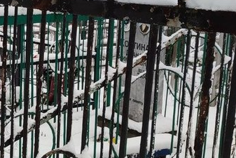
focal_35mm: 79
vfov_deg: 17.3
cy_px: 79
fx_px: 518
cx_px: -38
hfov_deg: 23.7
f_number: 1.9
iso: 69
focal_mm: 6.04
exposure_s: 1/100
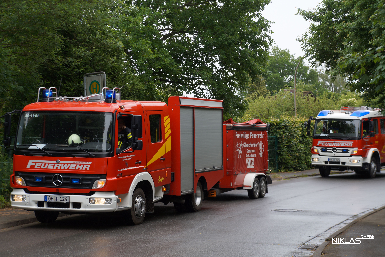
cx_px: 192
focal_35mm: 82
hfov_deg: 24.6
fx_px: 882
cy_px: 128
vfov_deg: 16.5
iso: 100
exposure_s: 1/200
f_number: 5.6
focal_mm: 55
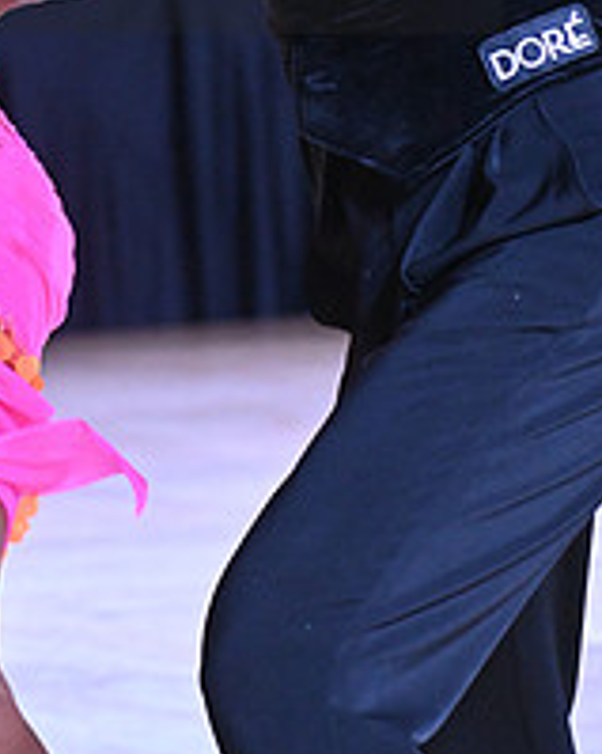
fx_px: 9138
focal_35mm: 410
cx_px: -17
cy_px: -91
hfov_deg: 3.8
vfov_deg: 4.7
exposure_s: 1/400
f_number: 7.1
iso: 4000
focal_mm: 150
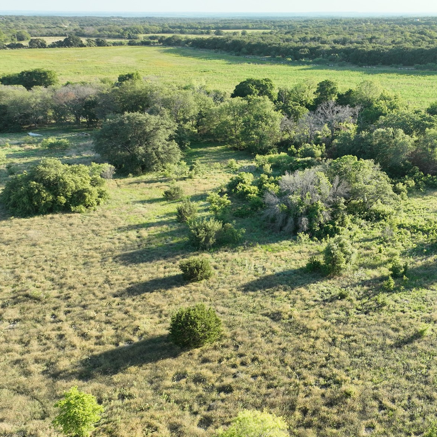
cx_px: 366
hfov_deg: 42.3
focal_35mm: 37
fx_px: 528
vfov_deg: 44.7
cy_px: 259
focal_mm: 12.29
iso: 410
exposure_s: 1/1000
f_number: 2.8
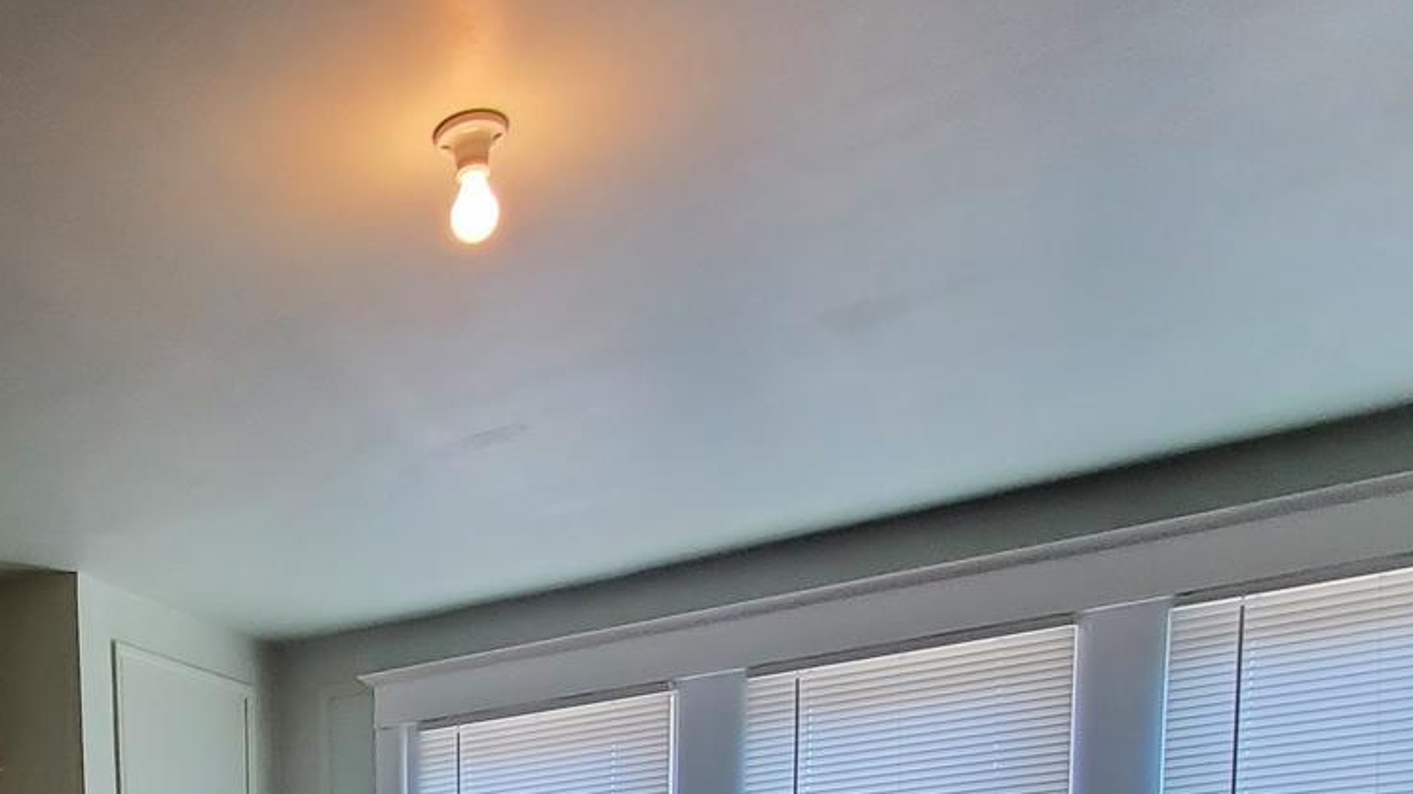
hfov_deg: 46.3
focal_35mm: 39
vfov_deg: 23.9
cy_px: 1199
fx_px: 1461
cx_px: 125
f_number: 2.2
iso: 100
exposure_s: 1/60
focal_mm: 1.8
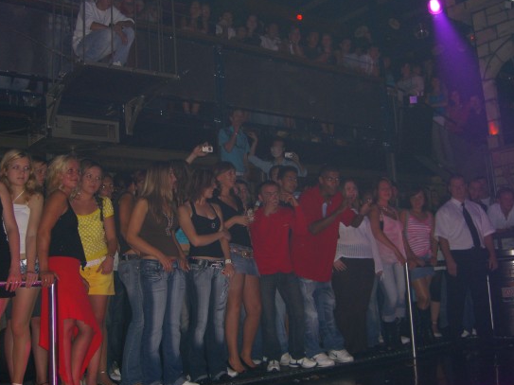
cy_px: 184
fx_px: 624
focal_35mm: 42
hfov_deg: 44.8
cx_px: 239
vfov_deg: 34.3
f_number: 2.8
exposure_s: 1/60
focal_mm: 7.9
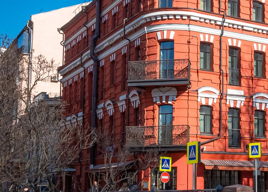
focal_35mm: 78
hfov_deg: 24.4
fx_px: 594
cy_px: 88
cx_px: 263
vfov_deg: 18.3
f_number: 18
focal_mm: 21
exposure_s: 1/250
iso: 640
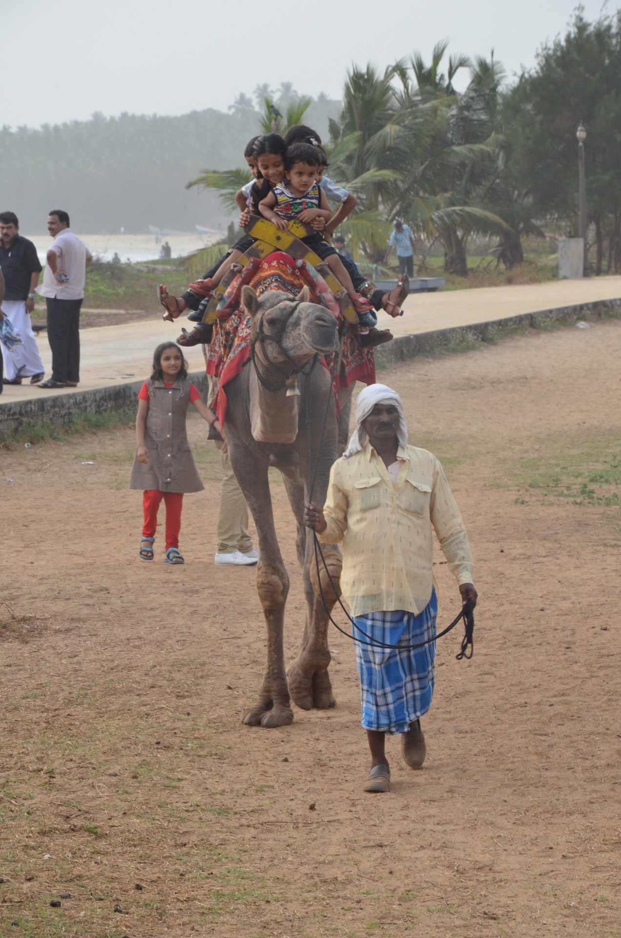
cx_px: 310
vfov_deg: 13.1
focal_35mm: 158
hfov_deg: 8.7
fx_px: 4093
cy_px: 469
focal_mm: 105
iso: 1250
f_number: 13
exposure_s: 1/250
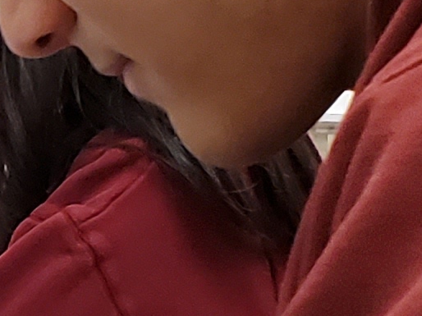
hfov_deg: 9.5
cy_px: 240
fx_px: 2486
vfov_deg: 7.3
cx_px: -138
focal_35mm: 204
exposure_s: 1/40
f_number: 2.4
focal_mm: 4.3
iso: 320
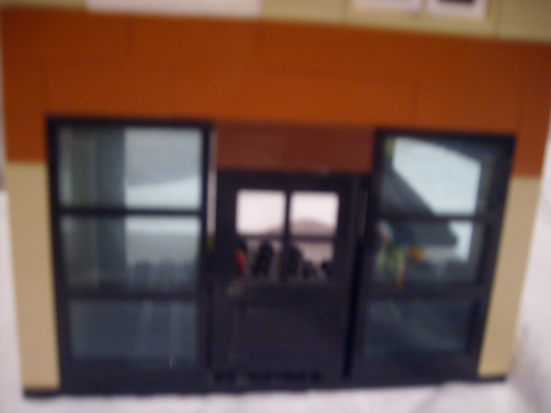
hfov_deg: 52.6
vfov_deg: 40.7
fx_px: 557
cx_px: 276
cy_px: 206
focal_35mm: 35
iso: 200
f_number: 2.8
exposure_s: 1/1.43
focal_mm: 5.8
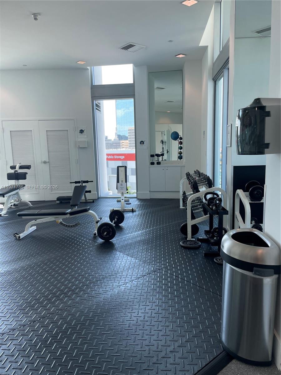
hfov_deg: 53.1
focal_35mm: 26
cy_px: 188
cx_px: 140
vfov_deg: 67.3
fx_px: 281
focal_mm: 4.2
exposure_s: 1/166
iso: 32
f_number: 1.6
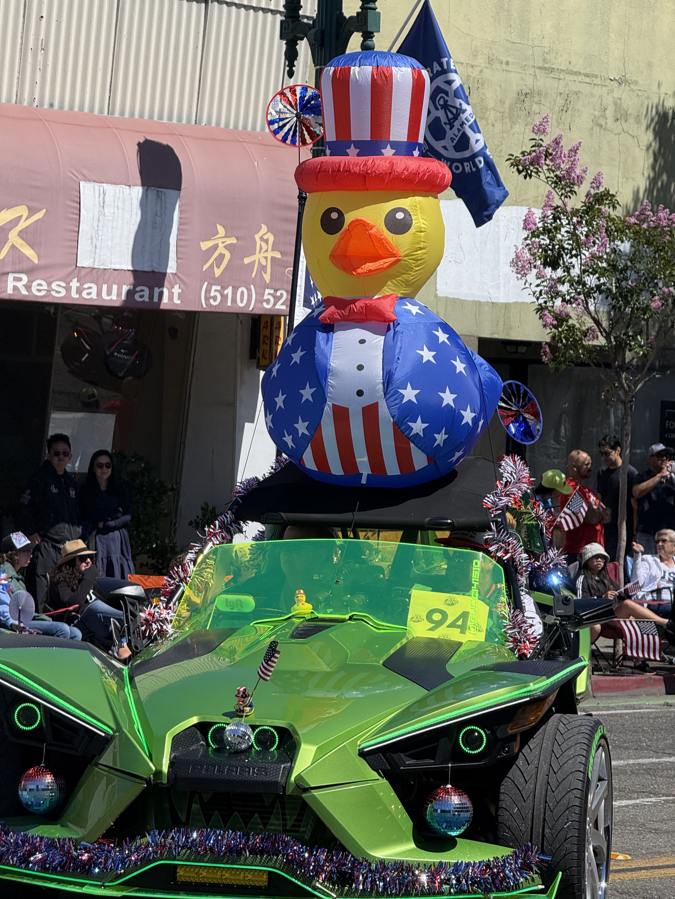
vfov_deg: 16.4
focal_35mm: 120
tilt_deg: +1.0
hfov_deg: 12.3
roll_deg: -2.1
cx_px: 338
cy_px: 450
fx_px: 3120
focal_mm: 15.66
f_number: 2.8
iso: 64
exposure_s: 1/1577
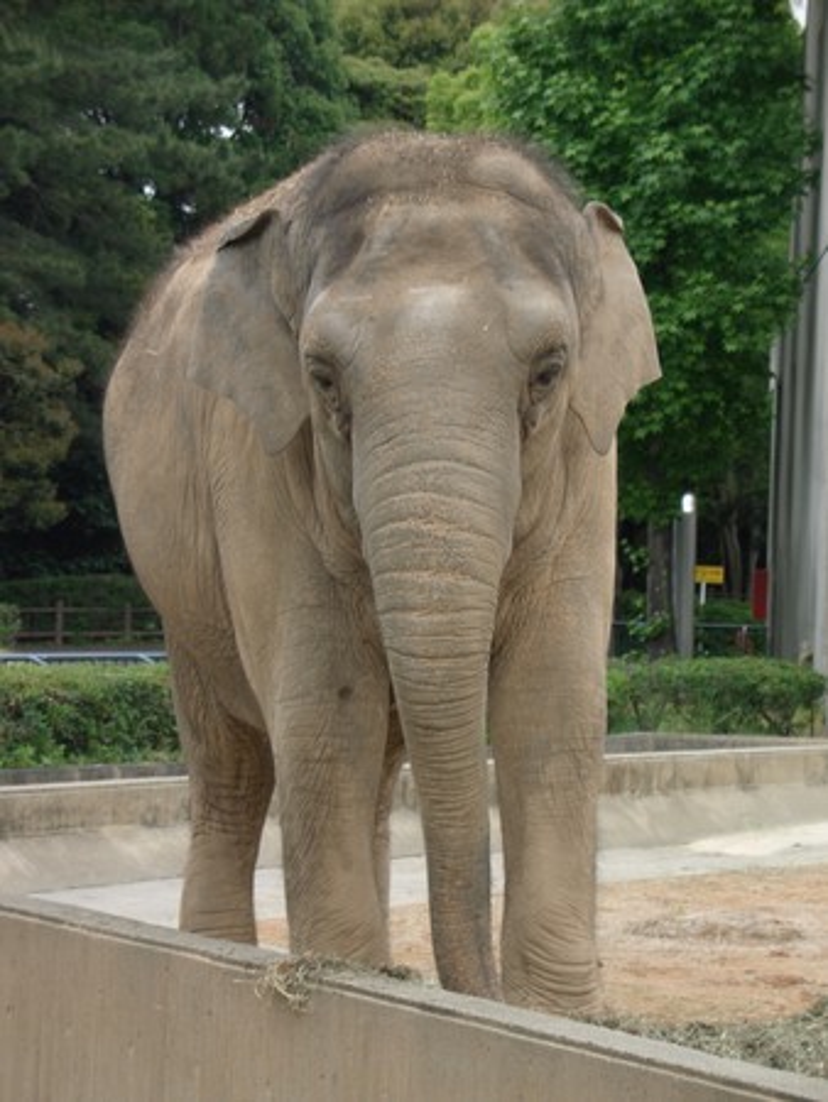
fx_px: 4206
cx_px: 414
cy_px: 551
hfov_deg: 11.2
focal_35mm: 132
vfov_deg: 14.9
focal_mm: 28.4
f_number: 4
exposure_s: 1/100
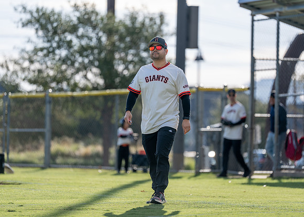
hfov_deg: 9.5
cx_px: 157
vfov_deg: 6.8
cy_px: 108
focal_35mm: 211
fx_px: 1824
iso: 100
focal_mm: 200
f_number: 2.8
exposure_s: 1/1250
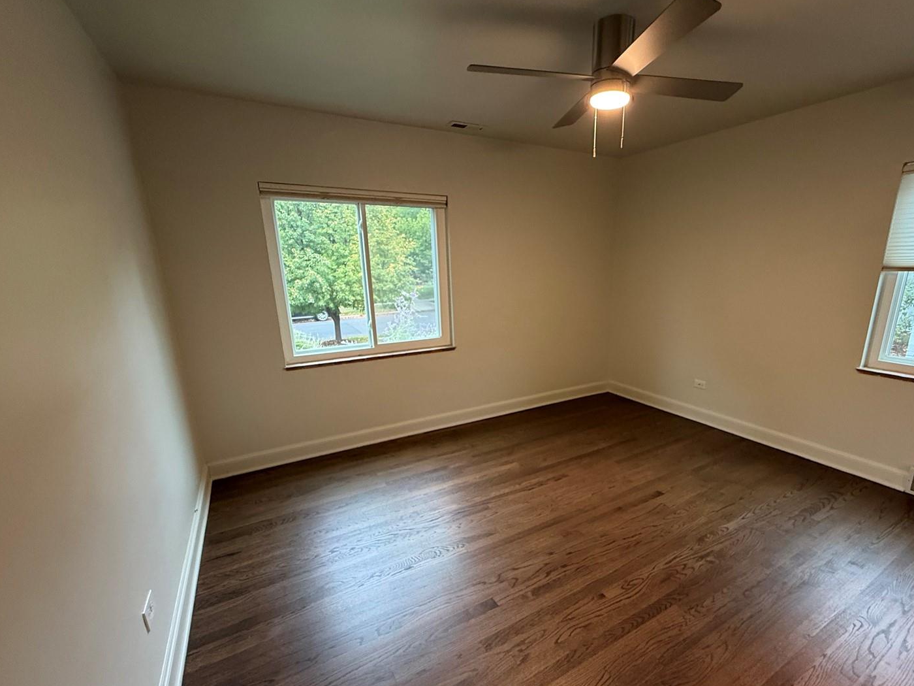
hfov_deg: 94.2
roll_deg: +1.0
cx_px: 504
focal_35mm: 16
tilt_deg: -14.9
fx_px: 422
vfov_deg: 77.9
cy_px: 374
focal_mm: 2.22
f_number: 2.2
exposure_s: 1/60
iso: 320
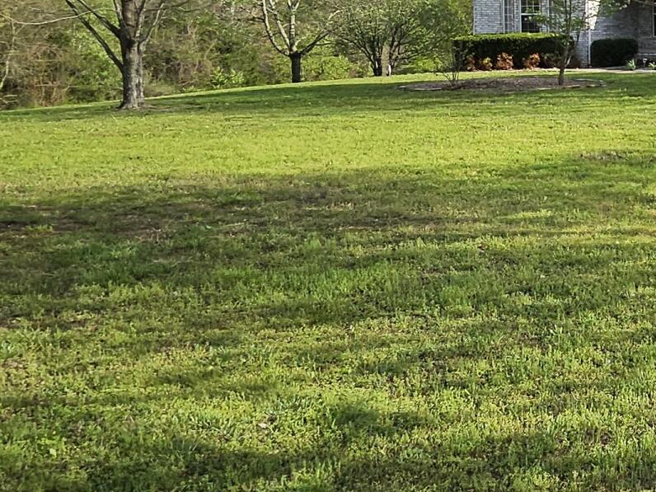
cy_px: 58
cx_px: 841
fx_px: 929
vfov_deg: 28.6
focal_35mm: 49
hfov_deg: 30.9
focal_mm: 1.74
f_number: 2.2
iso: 32
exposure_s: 1/1414
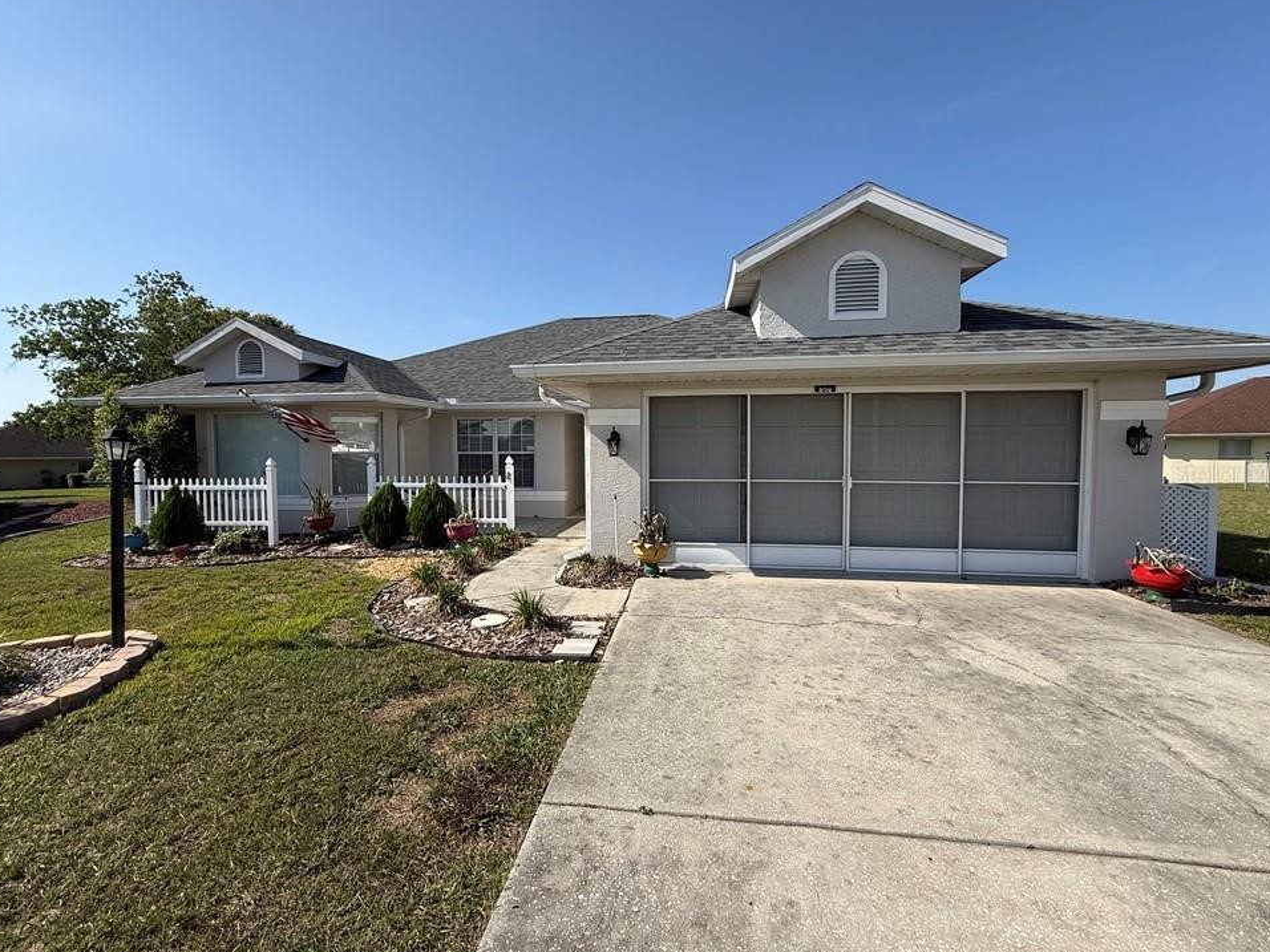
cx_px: 618
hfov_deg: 98.1
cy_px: 473
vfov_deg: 81.7
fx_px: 550
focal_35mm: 15
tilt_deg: -1.8
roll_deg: +0.3
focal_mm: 2.22
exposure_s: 1/1795
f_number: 2.2
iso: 50
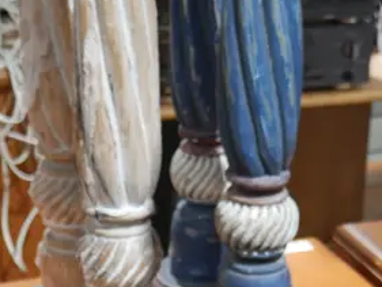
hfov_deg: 18.9
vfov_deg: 14.0
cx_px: 340
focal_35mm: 102
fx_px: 1126
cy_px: 361
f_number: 3.5
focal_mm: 14
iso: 640
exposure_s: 1/60
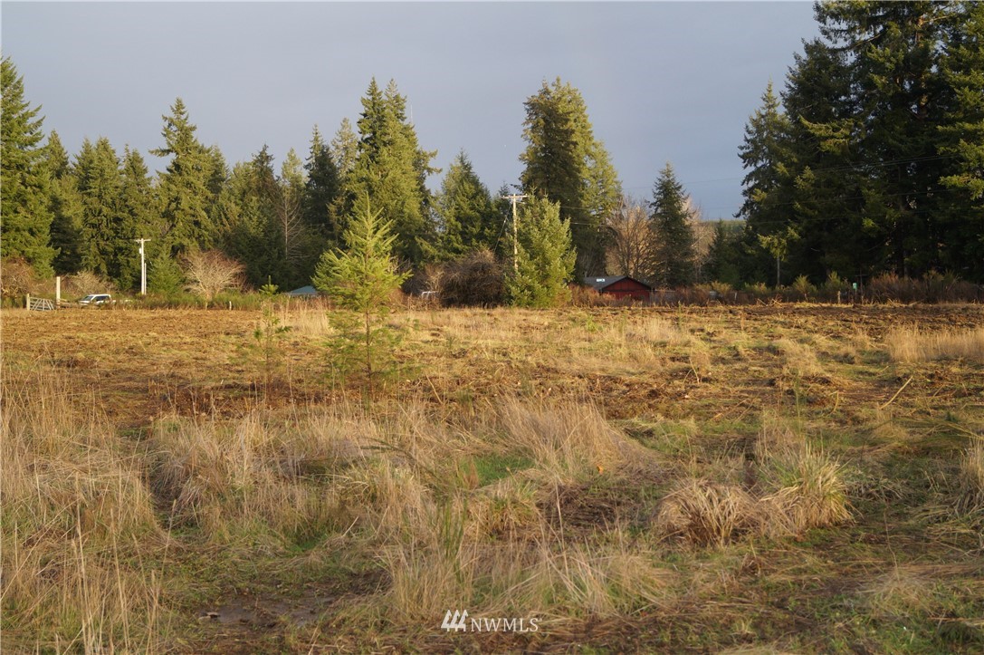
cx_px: 492
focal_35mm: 45
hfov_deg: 43.6
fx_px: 1229
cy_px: 328
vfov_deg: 29.8
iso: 400
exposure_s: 1/160
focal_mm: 30
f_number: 4.5
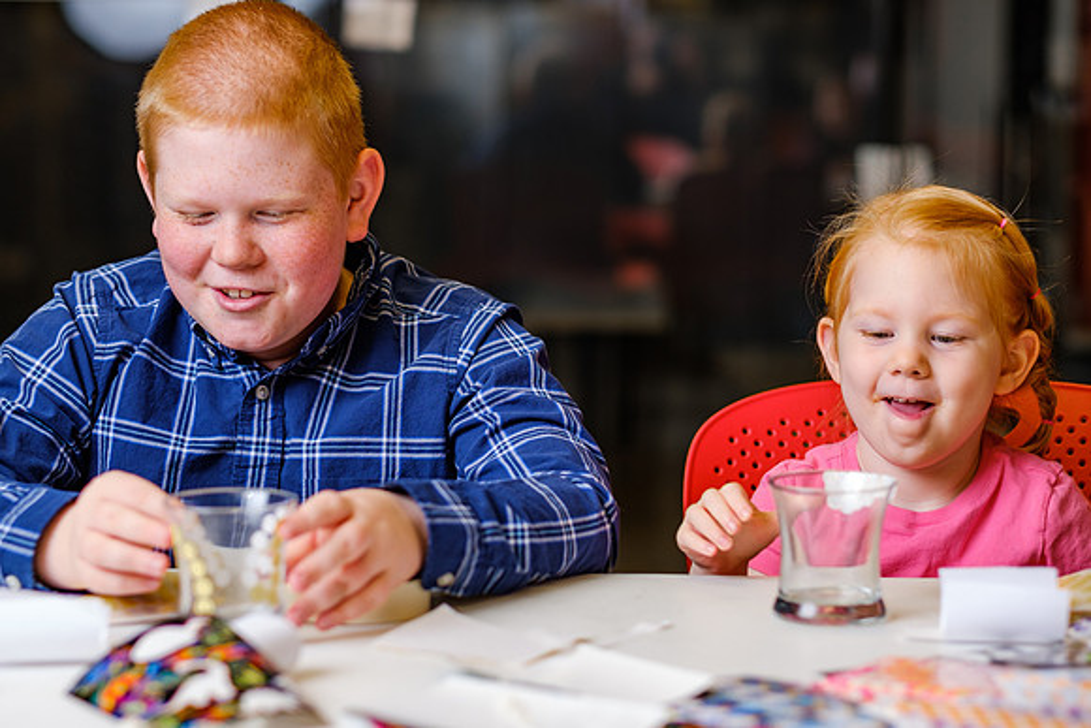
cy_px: 378
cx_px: 514
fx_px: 2735
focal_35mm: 90
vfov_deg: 15.2
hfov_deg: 22.6
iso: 400
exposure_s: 1/125
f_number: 2
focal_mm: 56
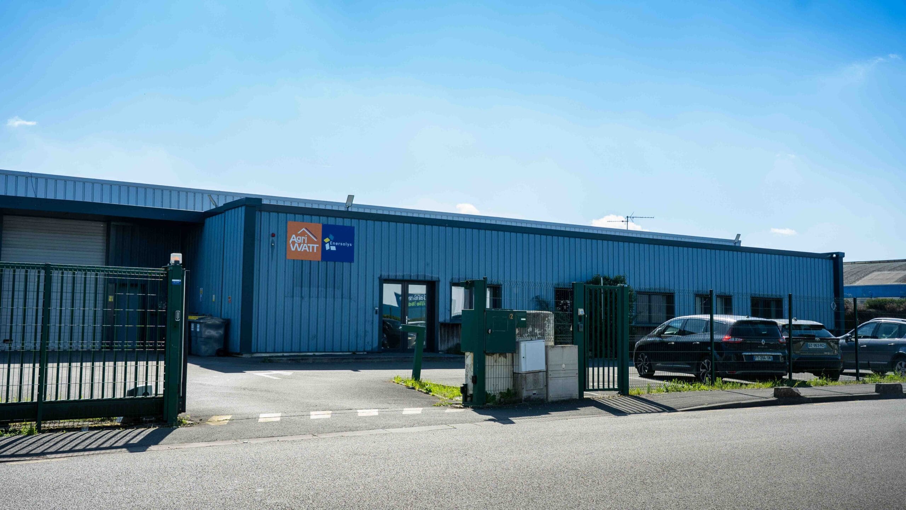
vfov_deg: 31.4
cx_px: 453
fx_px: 906
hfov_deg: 53.1
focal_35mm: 38
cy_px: 255
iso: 800
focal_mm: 36
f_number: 4.5
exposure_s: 1/3200
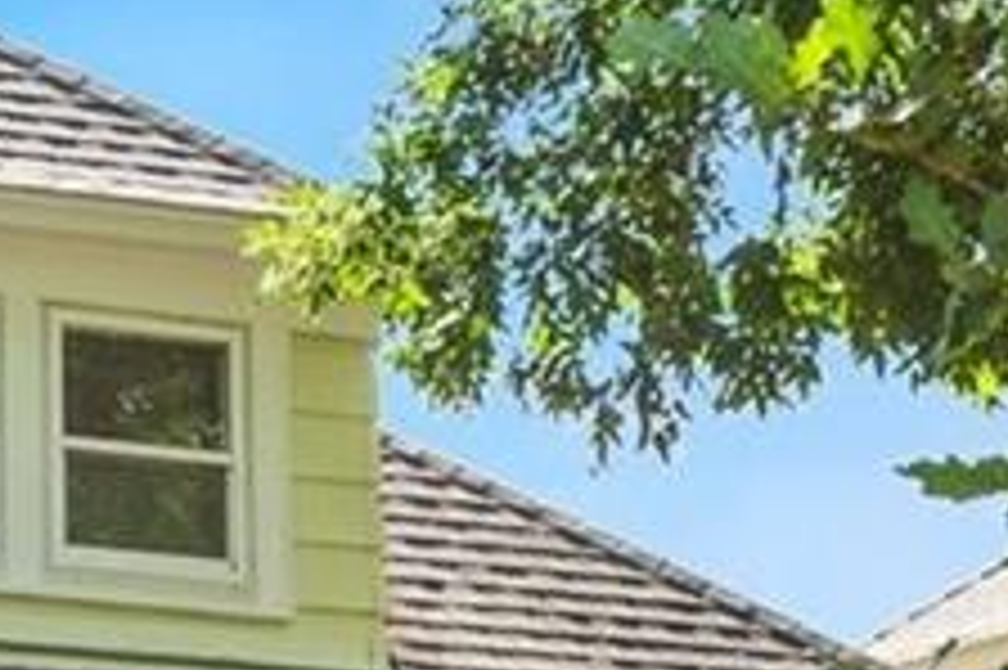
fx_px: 6071
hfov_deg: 9.5
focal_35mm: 217
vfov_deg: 6.2
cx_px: 234
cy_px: 1295
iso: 100
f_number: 7.1
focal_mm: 30
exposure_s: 1/500
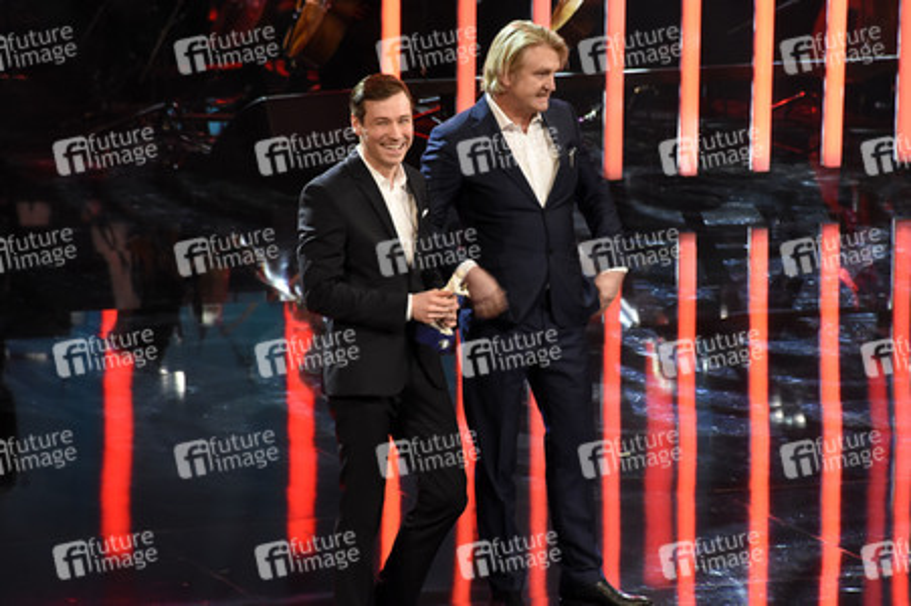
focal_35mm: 210
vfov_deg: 6.5
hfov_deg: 9.8
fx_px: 5310
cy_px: 303
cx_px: 456
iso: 2000
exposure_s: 1/60
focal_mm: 140
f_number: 6.3
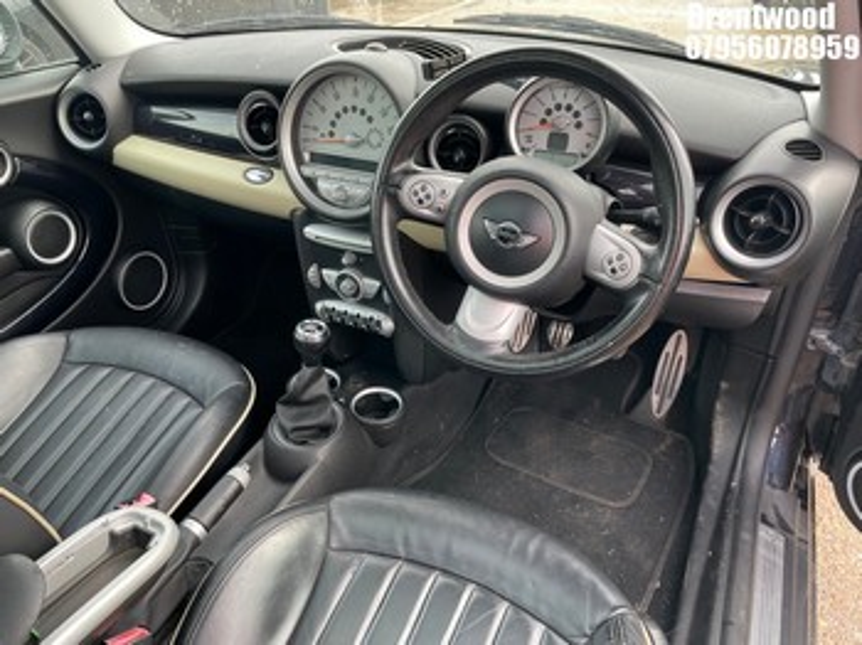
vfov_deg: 53.0
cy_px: 322
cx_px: 431
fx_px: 647
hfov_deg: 67.3
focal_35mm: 26
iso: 64
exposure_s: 1/121
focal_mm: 4.2
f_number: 1.6
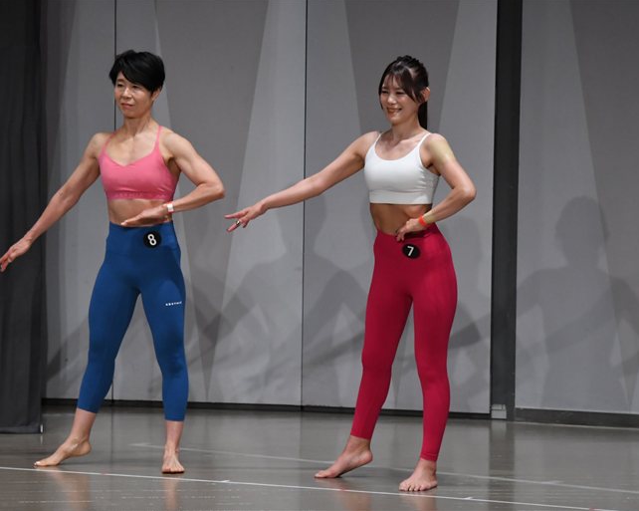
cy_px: 255
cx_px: 306
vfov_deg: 6.1
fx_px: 4820
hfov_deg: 7.6
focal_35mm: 255
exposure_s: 1/400
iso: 3200
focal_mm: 150
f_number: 5.6
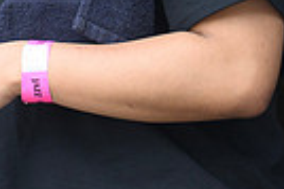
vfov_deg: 1.0
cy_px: -201
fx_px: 10503
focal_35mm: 1333
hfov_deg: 1.5
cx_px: -96
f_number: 5.6
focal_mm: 200
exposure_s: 1/320
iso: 800
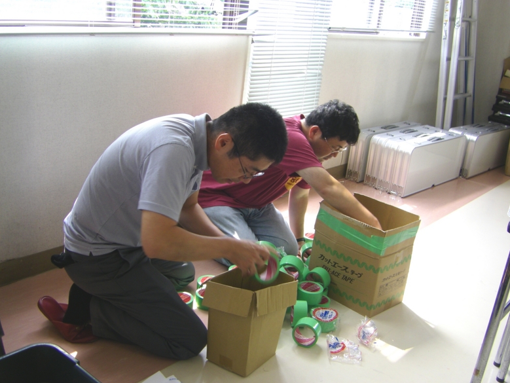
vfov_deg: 36.8
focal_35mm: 39
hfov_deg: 47.8
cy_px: 191
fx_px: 575
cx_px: 261
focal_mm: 6.3
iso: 80
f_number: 3.5
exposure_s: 1/50
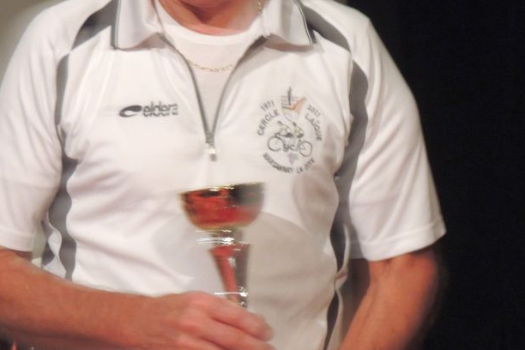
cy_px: 150
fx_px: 8881
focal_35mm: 609
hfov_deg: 3.4
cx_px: 271
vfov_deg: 2.3
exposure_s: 1/20
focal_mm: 62.4
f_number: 4.8
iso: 800
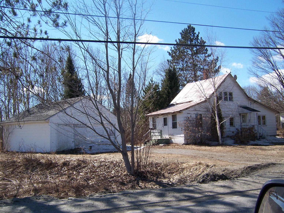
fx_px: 271
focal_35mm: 33
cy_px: 106
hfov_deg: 55.4
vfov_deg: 42.9
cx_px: 142
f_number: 3.4
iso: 80
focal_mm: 5.5
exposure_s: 1/750
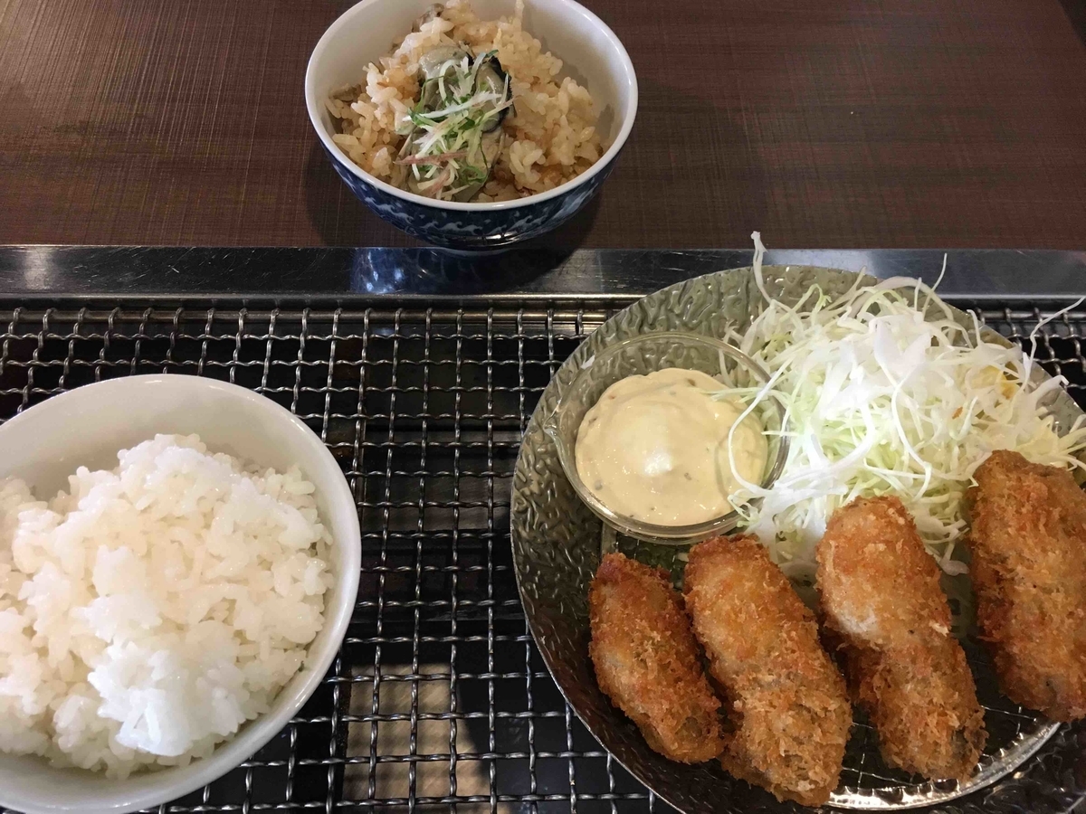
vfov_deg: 48.2
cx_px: 543
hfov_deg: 61.7
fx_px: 910
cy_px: 407
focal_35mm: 29
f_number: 2.2
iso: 200
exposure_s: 1/24
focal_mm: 4.15
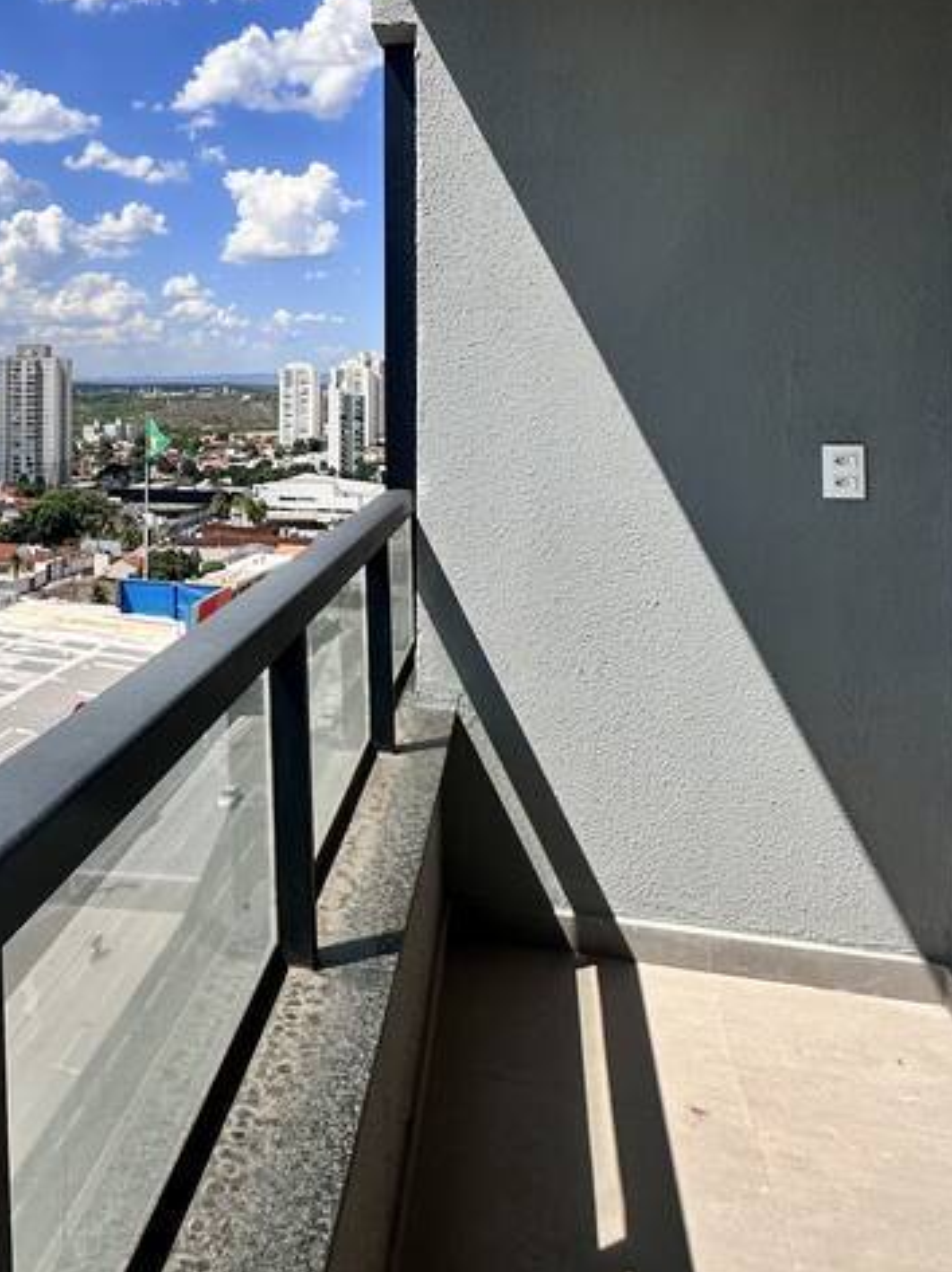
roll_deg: -1.0
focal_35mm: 32
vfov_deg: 55.2
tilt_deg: +0.9
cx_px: 159
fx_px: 1175
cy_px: 382
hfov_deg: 41.7
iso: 50
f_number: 2.2
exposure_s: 1/3731
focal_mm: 2.22
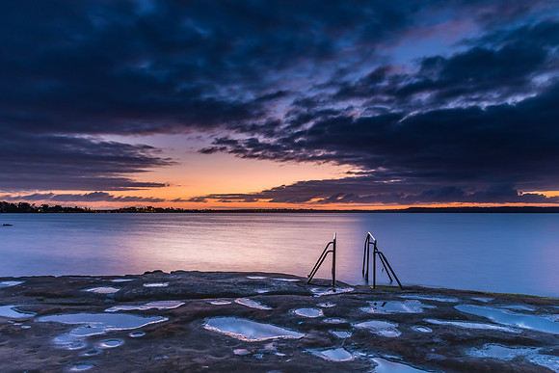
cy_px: 186
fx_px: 378
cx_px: 280
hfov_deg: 73.0
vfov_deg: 52.6
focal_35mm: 24
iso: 100
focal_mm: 16
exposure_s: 13
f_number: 9
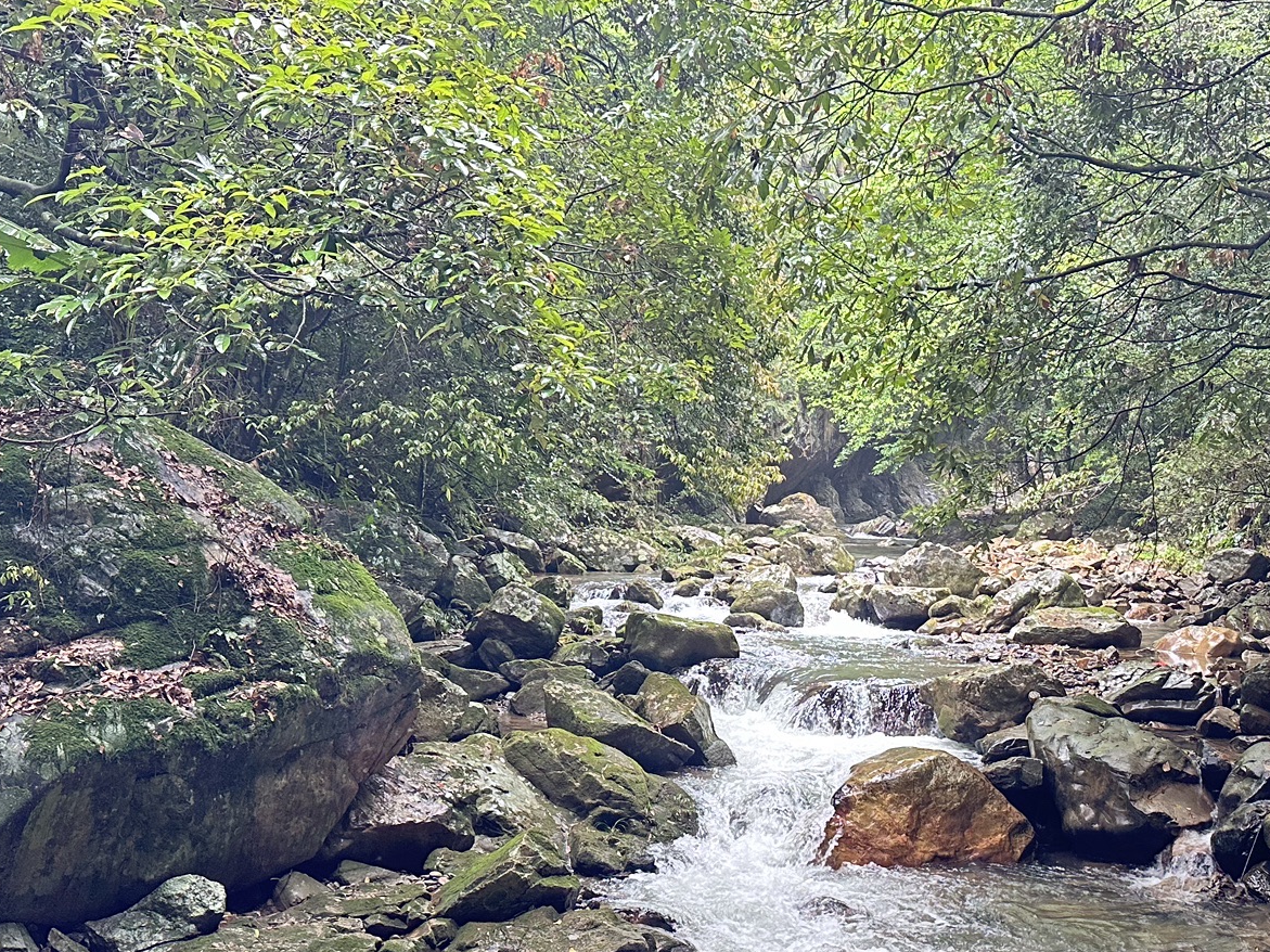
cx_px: 791
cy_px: 640
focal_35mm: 41
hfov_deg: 45.4
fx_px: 1504
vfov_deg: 34.8
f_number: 1.78
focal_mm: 6.86
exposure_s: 1/60
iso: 250
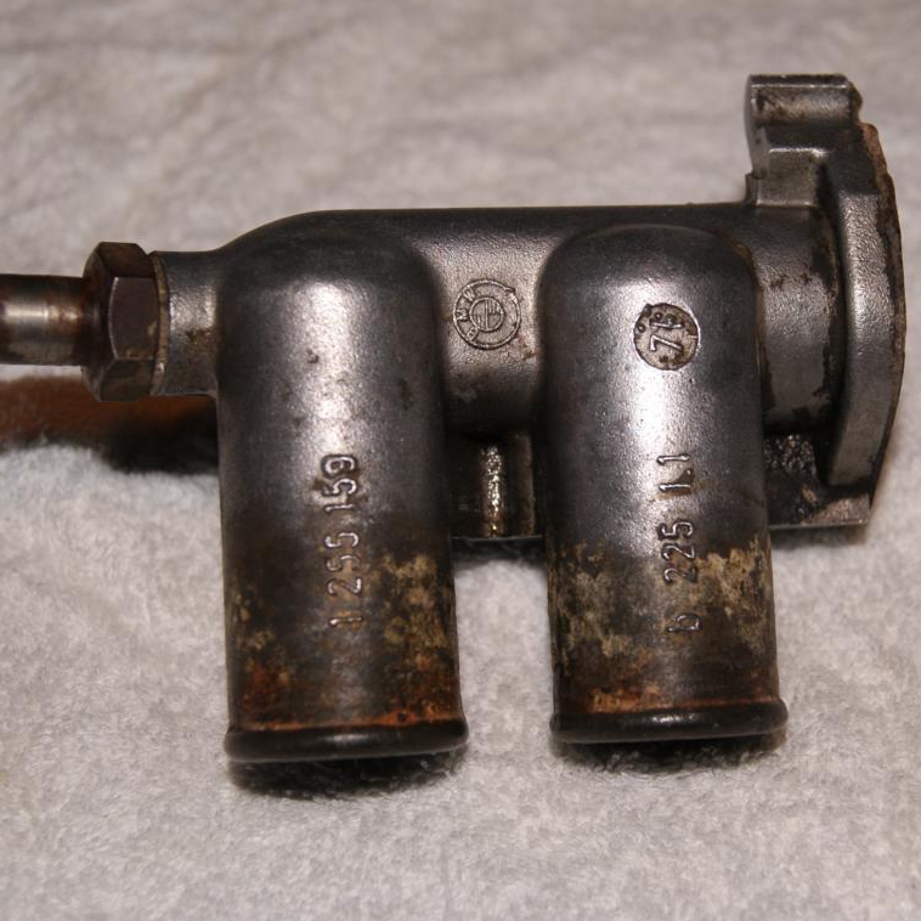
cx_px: 583
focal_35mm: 68
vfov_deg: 25.5
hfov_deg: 25.4
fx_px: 2036
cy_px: 460
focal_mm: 35
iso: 400
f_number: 5.6
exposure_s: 1/60
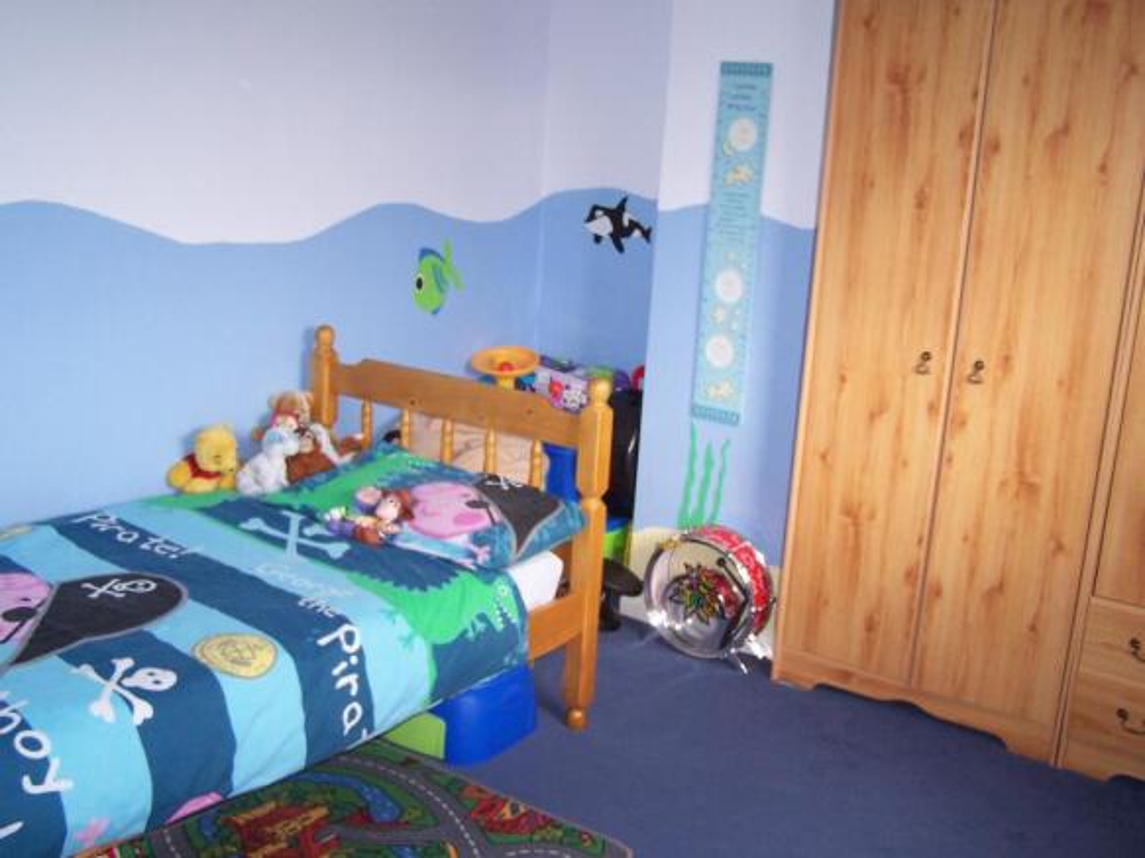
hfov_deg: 49.0
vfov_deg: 37.7
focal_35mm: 38
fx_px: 1257
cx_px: 572
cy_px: 429
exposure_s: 1/60
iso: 140
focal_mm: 6.3
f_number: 2.8
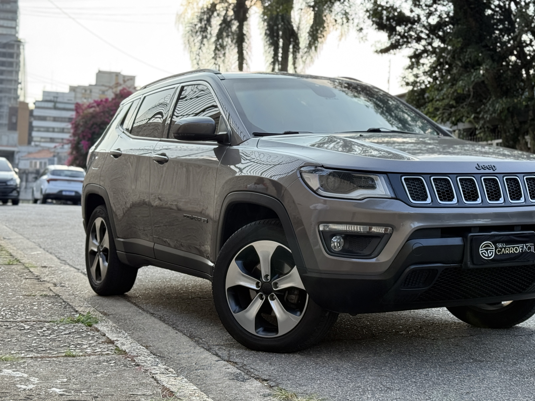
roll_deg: -1.8
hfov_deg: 32.1
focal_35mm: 60
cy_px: 155
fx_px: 927
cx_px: 327
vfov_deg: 24.4
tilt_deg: +4.6
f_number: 1.78
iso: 100
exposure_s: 1/534
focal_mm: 6.76
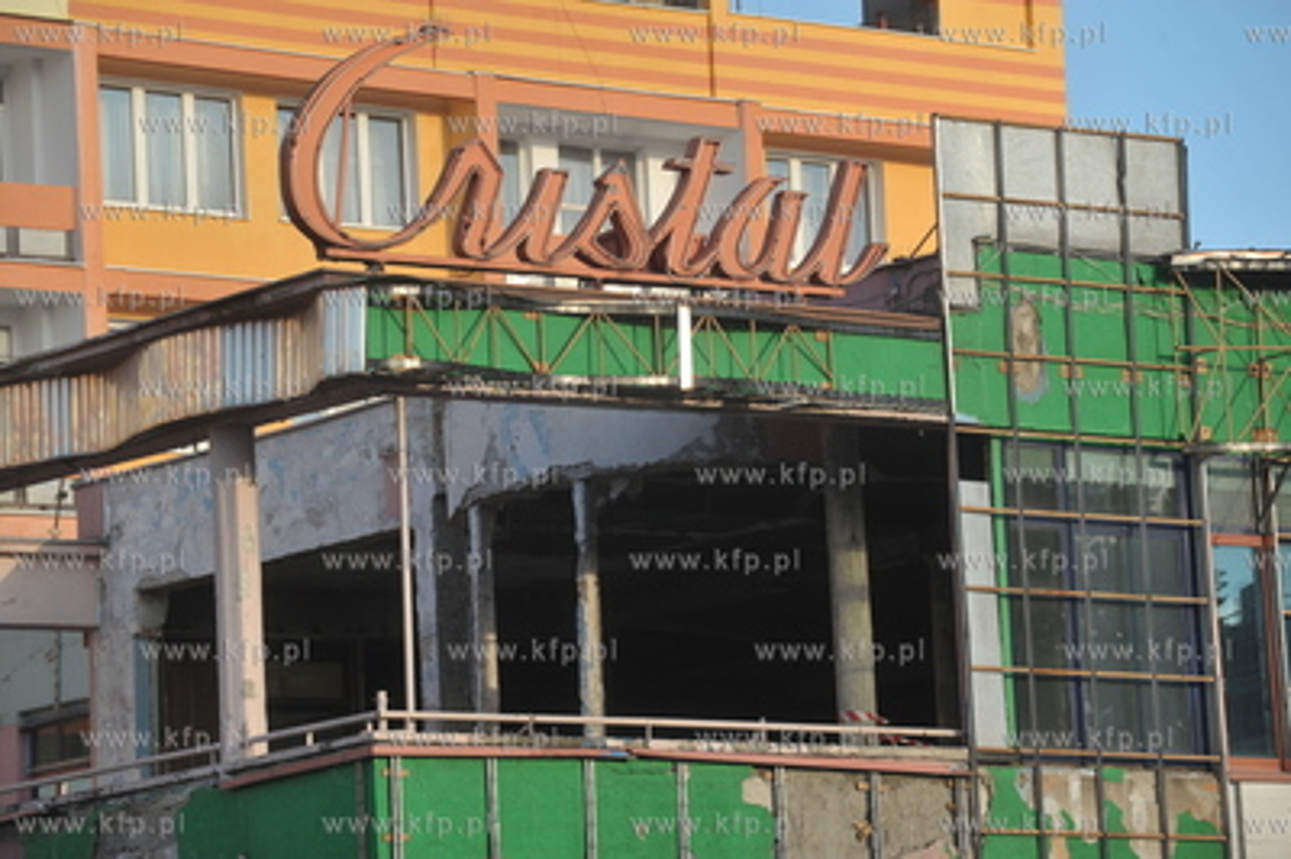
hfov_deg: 13.7
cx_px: 646
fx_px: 5375
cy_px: 430
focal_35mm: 150
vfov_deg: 9.1
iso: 500
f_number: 6.3
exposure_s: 1/1250
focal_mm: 150
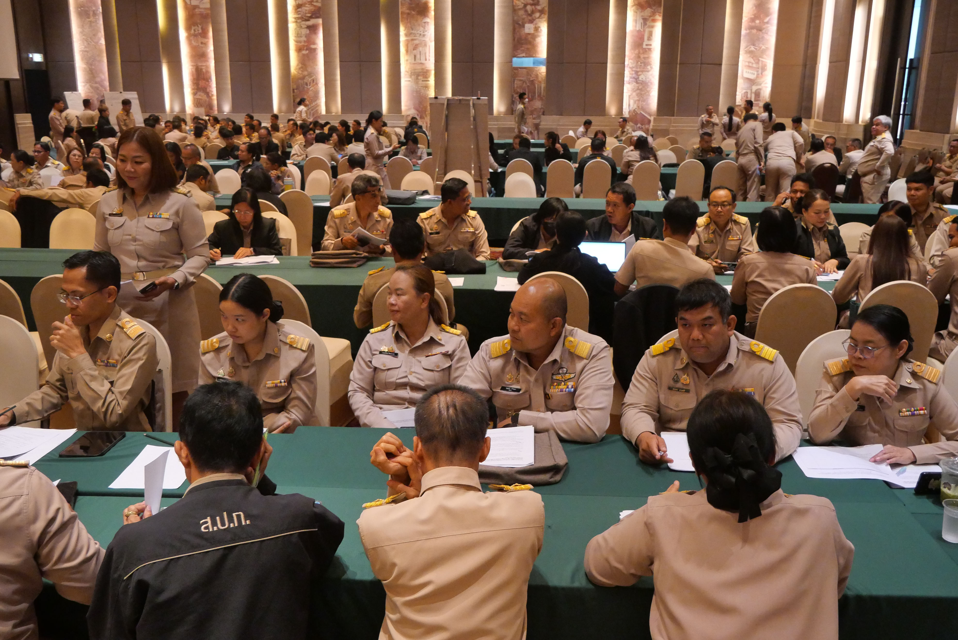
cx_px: 479
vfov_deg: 42.4
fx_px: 825
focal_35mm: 31
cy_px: 320
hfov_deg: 60.3
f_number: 4.5
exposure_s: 1/125
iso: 3200
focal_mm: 15
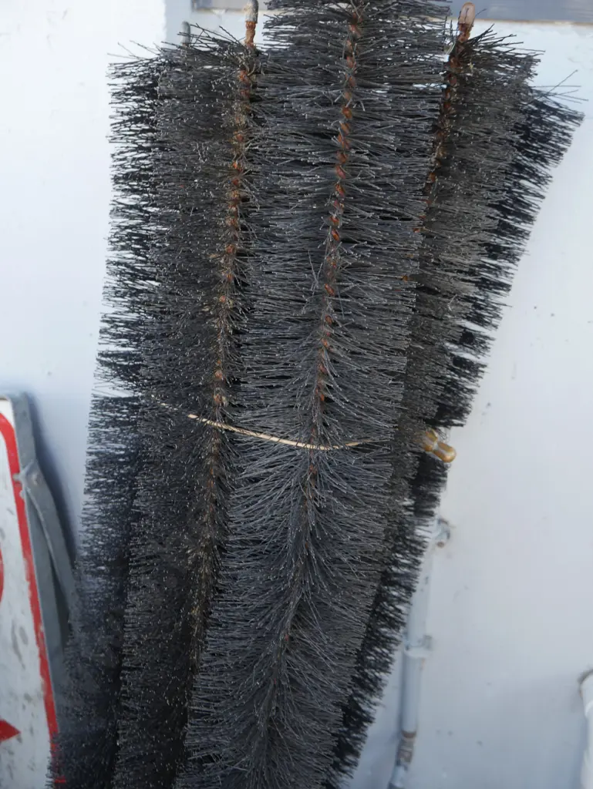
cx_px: 296
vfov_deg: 56.8
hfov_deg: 44.2
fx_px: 730
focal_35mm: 32
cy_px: 394
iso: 200
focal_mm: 16
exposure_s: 1/60
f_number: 3.6
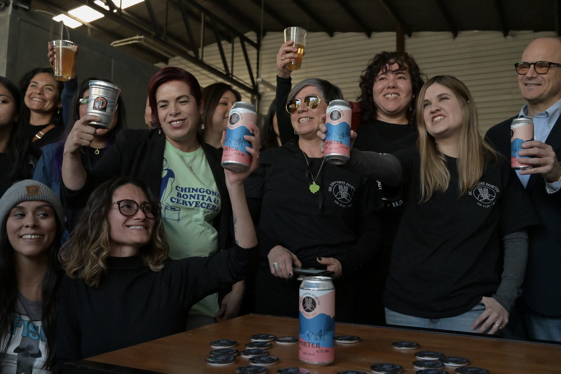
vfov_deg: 36.9
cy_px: 187
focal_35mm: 36
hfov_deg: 53.1
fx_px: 561
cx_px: 280
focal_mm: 24
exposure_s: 1/1250
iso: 4000
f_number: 4
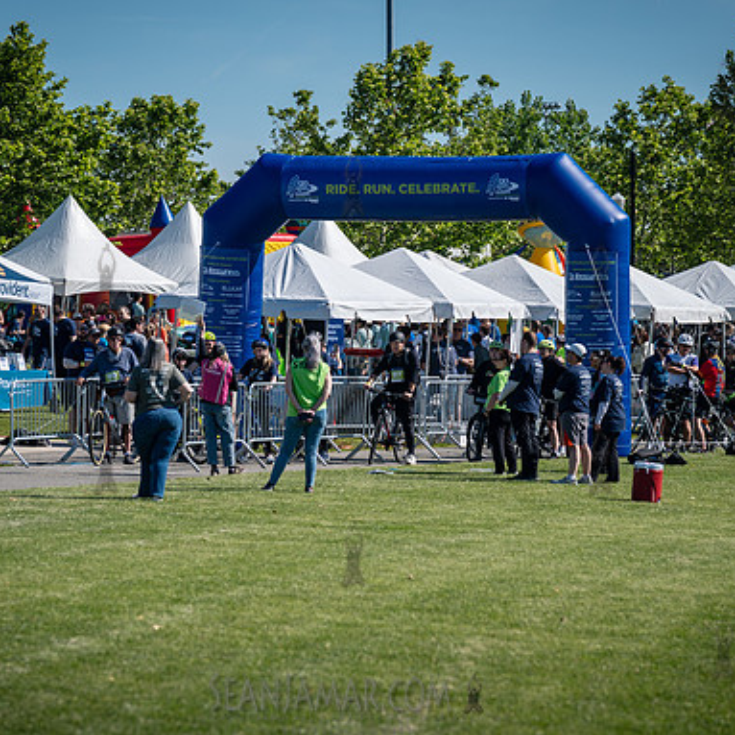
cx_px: 351
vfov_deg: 9.1
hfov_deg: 9.1
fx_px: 4636
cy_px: 368
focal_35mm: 193
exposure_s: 1/1600
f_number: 4.5
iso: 160
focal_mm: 150
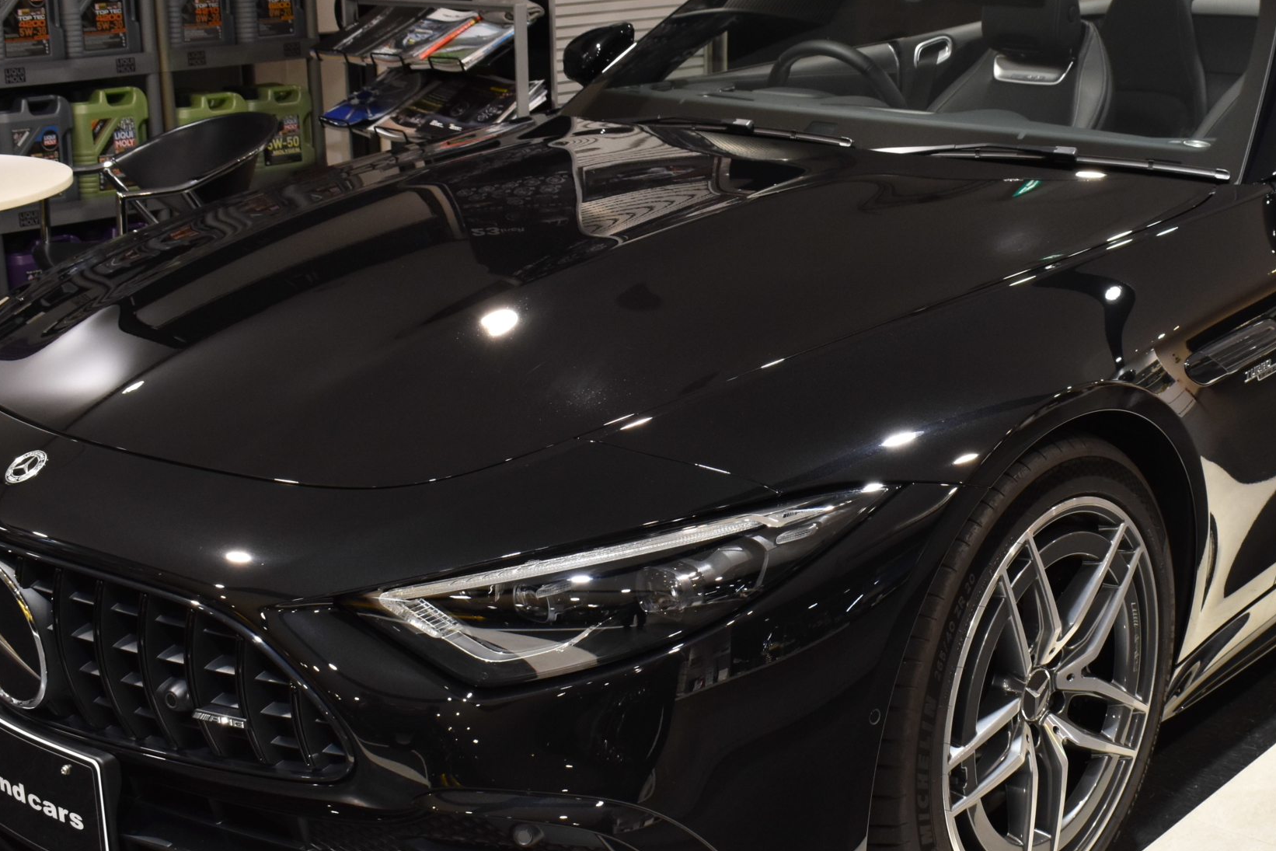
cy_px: 459
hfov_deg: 36.8
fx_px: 1906
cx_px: 788
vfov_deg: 25.2
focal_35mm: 54
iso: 800
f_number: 8
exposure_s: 1/40
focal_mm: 23
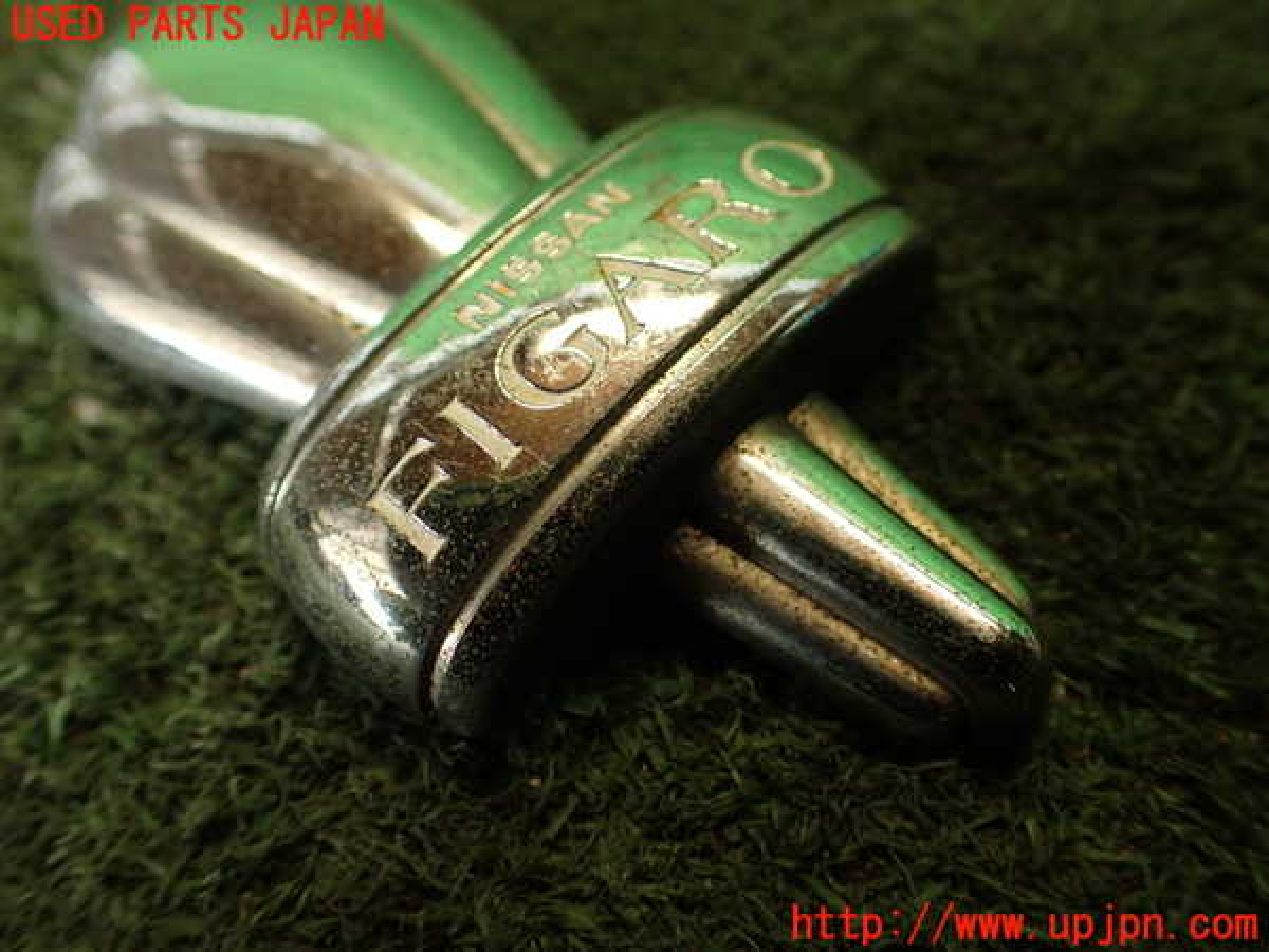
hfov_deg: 56.8
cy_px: 476
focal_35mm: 32
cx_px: 634
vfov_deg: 44.2
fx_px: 1173
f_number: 2.4
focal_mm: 5.79
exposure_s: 1/60
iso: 200
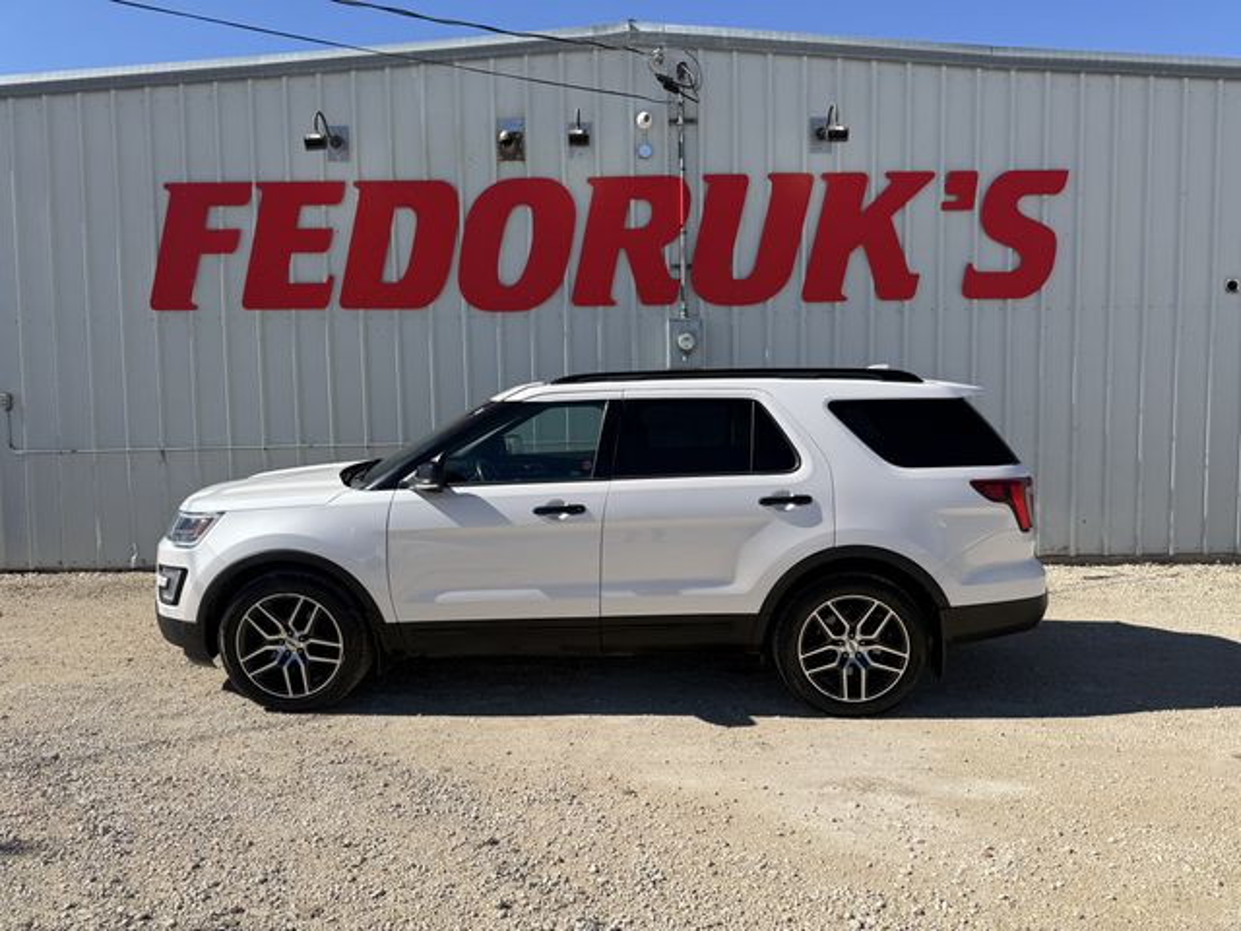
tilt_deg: -3.1
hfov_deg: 71.6
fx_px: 860
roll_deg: -0.7
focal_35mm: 24
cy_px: 466
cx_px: 620
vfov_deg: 56.8
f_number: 1.78
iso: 80
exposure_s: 1/5714
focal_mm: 6.76
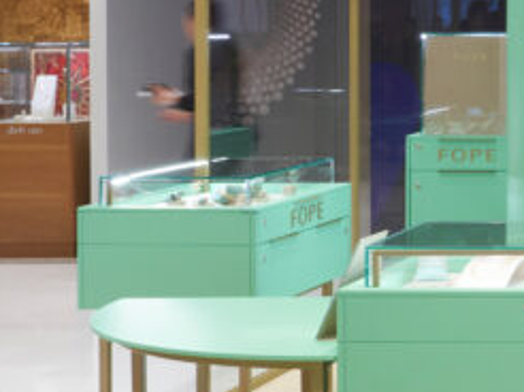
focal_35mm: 114
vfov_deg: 13.0
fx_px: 1724
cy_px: 223
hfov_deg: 14.8
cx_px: 977
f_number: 13
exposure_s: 1/15
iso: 400
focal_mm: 21
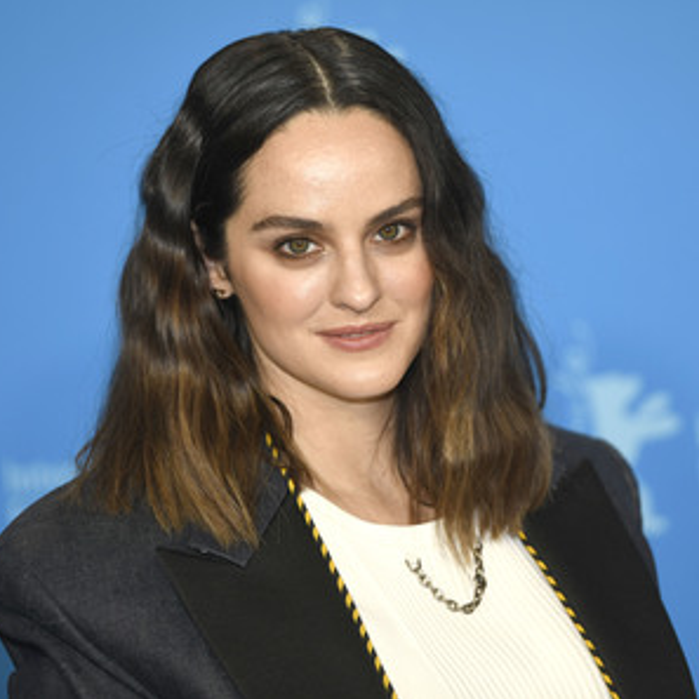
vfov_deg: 6.8
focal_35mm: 258
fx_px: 5894
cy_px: 351
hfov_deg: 6.8
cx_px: 364
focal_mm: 200
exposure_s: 1/400
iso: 640
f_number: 3.5
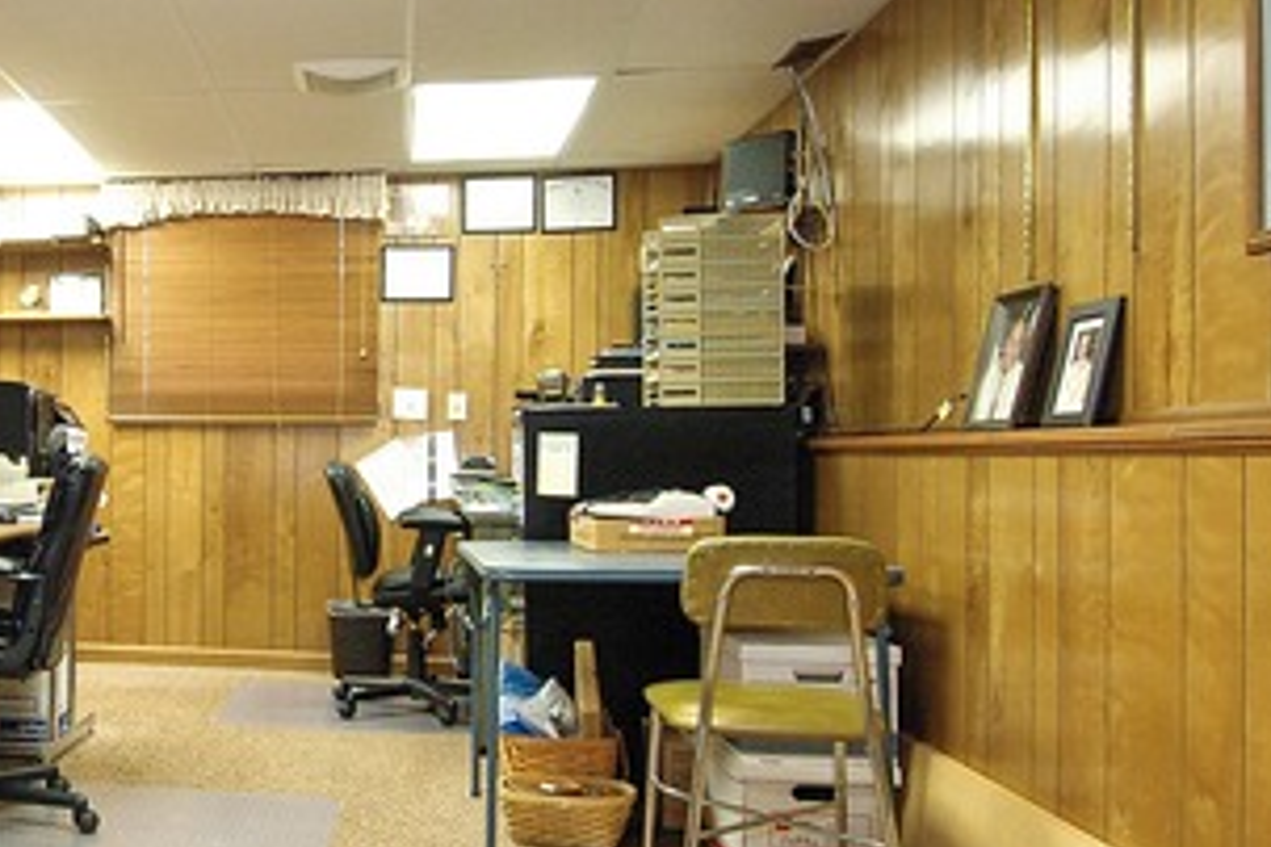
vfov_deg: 35.0
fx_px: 1342
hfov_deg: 47.0
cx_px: 193
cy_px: 486
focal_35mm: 38
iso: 800
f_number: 8
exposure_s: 1/10
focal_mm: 12
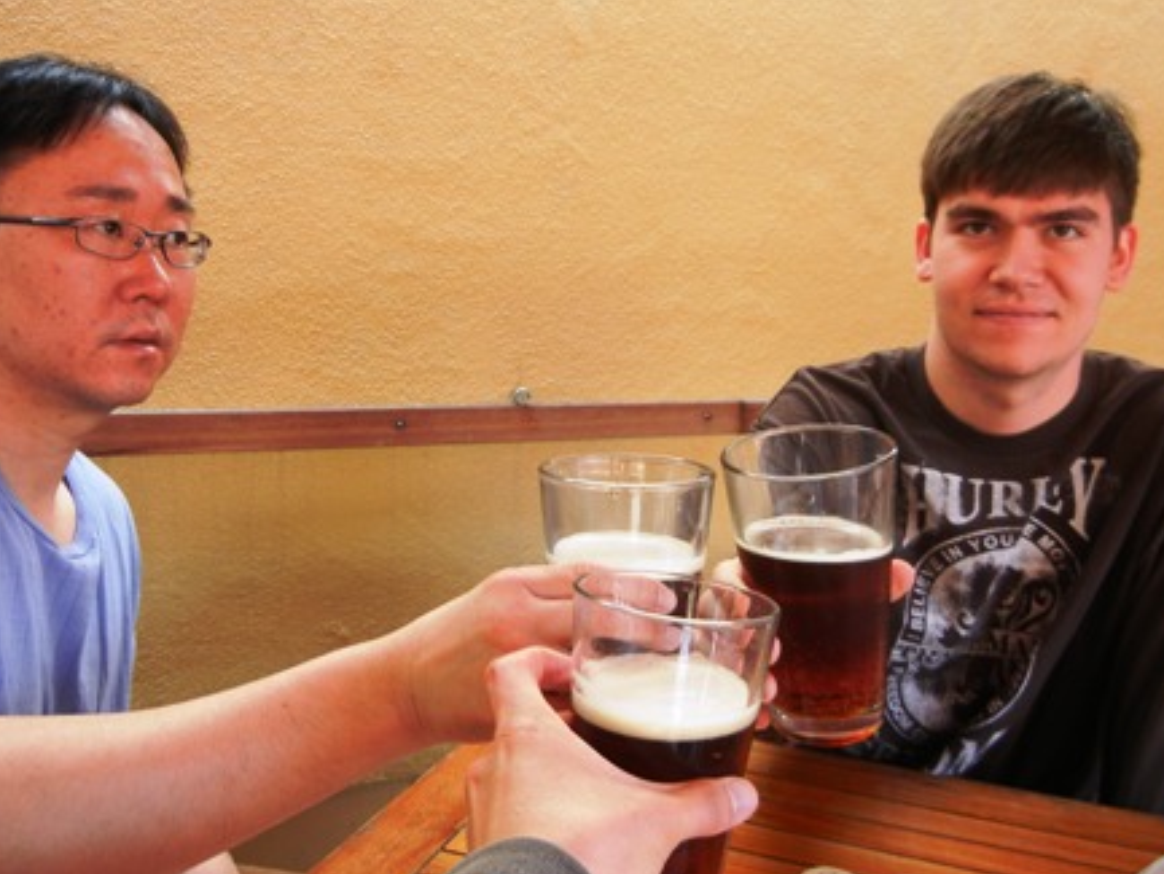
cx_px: 570
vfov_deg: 39.7
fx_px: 1211
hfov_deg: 51.3
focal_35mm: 36
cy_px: 411
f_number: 3.5
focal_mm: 5.4
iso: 160
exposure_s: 1/63
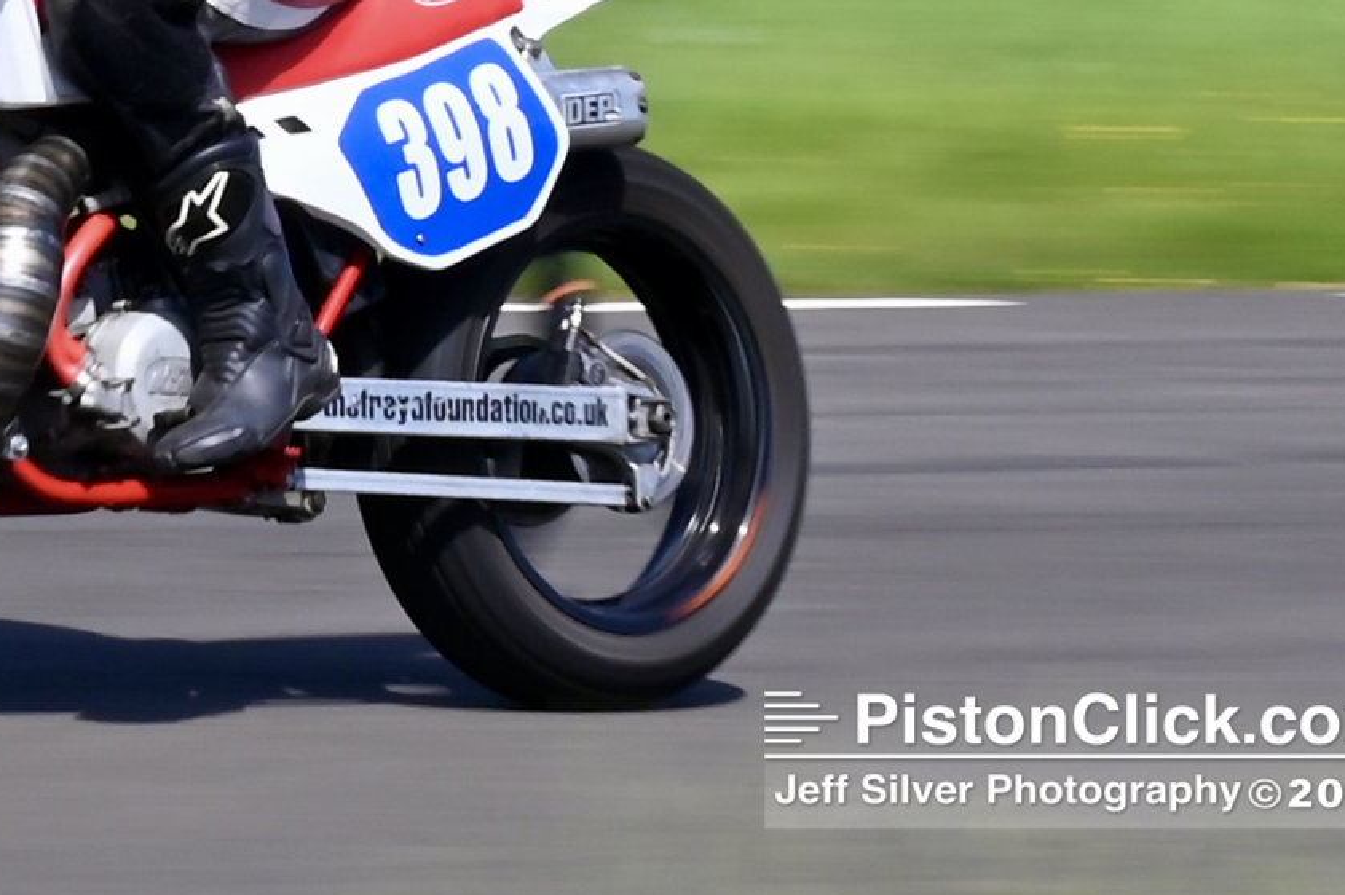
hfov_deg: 12.2
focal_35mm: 166
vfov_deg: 8.2
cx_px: -37
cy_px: 37
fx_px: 6198
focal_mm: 70
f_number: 20
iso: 200
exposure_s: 1/125
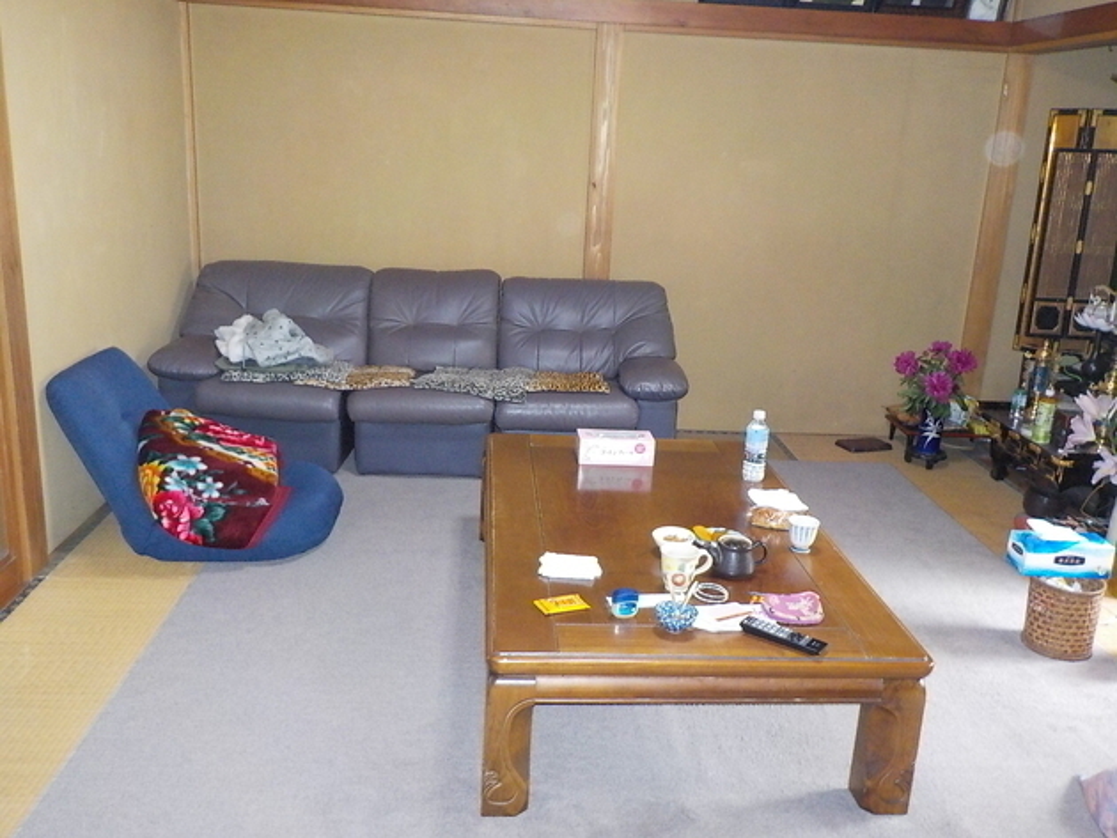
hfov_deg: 59.9
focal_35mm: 30
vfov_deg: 46.8
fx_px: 968
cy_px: 419
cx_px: 558
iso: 500
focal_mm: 4.1
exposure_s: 1/30
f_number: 3.3
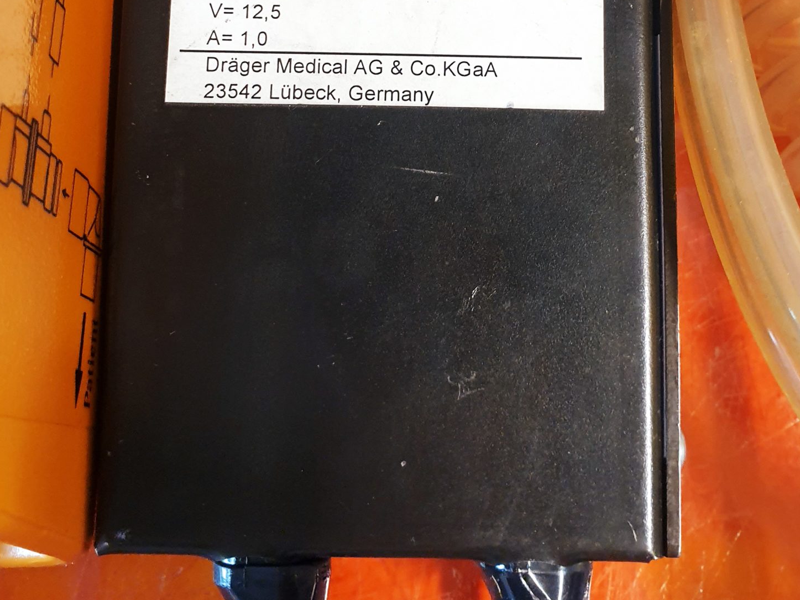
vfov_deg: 29.7
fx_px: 1063
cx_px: 429
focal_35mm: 46
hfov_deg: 41.2
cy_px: 19
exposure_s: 1/33
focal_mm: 4.3
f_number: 2.4
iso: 320
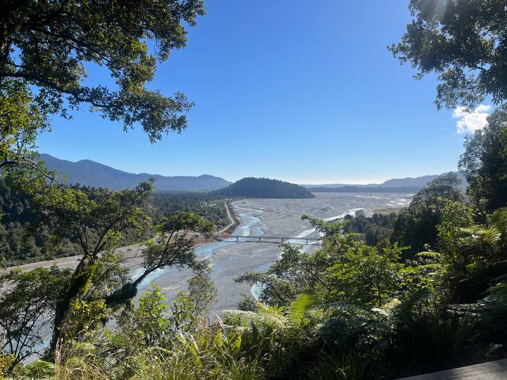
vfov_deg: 53.1
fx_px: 381
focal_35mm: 26
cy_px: 190
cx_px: 254
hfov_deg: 67.3
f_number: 1.6
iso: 50
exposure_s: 1/5076
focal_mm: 5.1
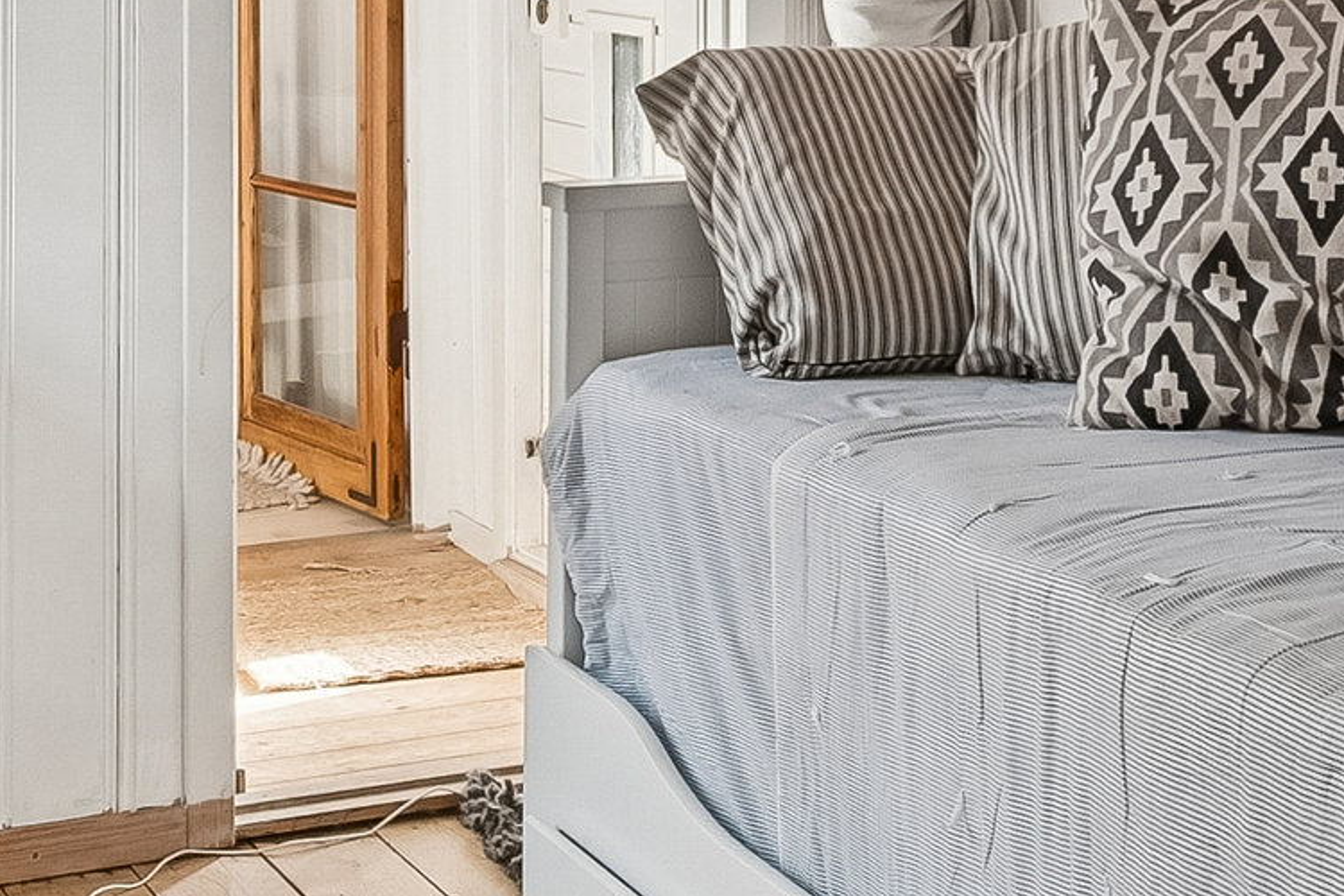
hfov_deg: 28.1
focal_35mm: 72
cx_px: 735
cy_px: -149
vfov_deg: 18.1
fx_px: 2688
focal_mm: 12
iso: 200
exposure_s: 1/8
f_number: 10
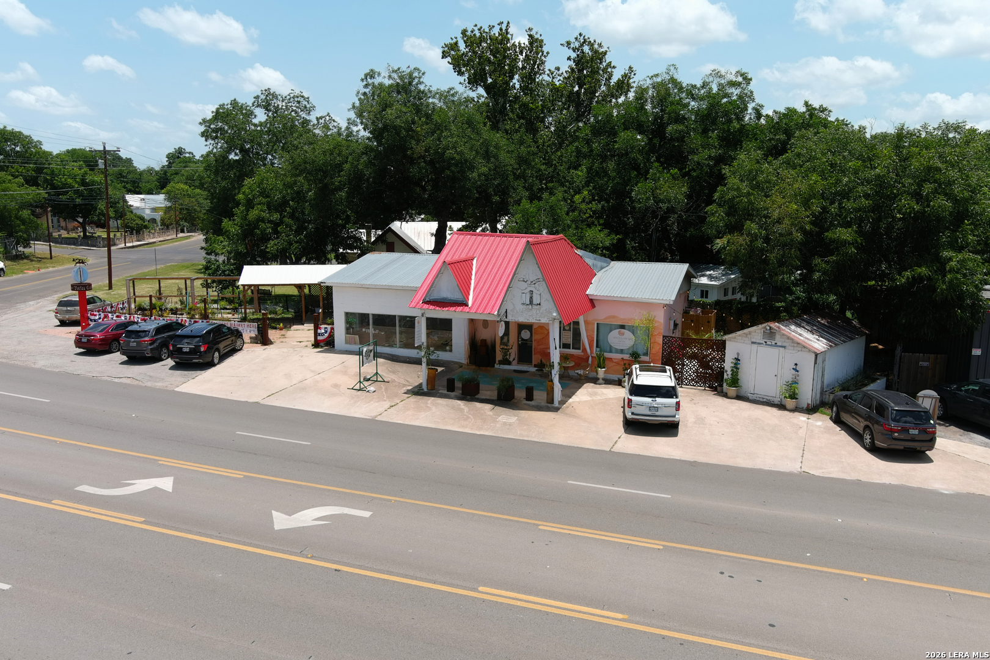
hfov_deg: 63.7
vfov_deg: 45.0
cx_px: 495
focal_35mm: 29
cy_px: 330
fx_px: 797
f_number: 2.8
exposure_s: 1/1600
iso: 100
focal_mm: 10.6
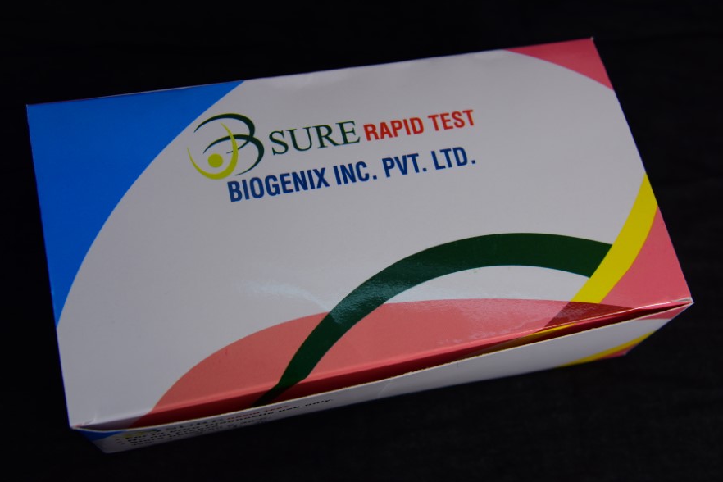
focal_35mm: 51
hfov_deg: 38.9
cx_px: 365
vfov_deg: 26.5
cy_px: 238
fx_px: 1024
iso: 250
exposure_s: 1/160
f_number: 5
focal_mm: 50
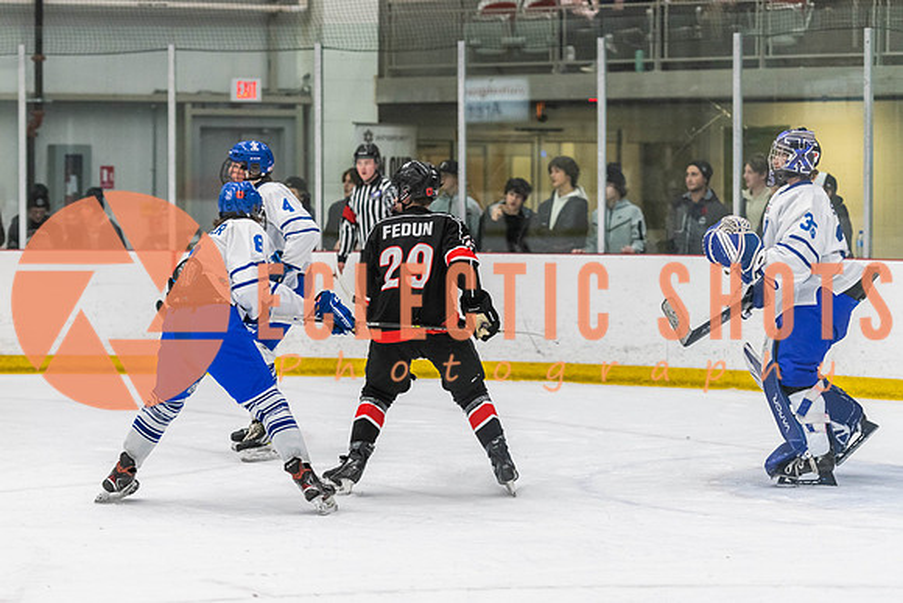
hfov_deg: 16.1
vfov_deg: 10.7
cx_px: 429
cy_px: 350
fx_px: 3201
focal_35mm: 128
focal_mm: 105
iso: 2000
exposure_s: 1/640
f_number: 2.8
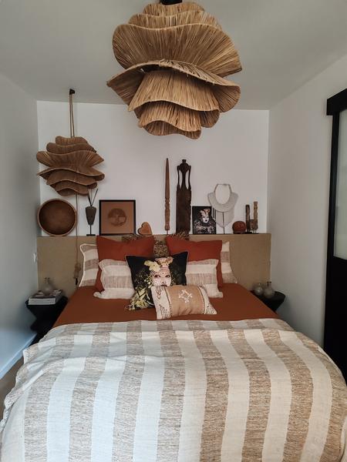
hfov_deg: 51.4
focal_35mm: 27
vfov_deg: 65.3
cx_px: 174
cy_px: 231
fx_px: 361
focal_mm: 6.12
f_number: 1.9
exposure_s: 1/100
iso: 2000
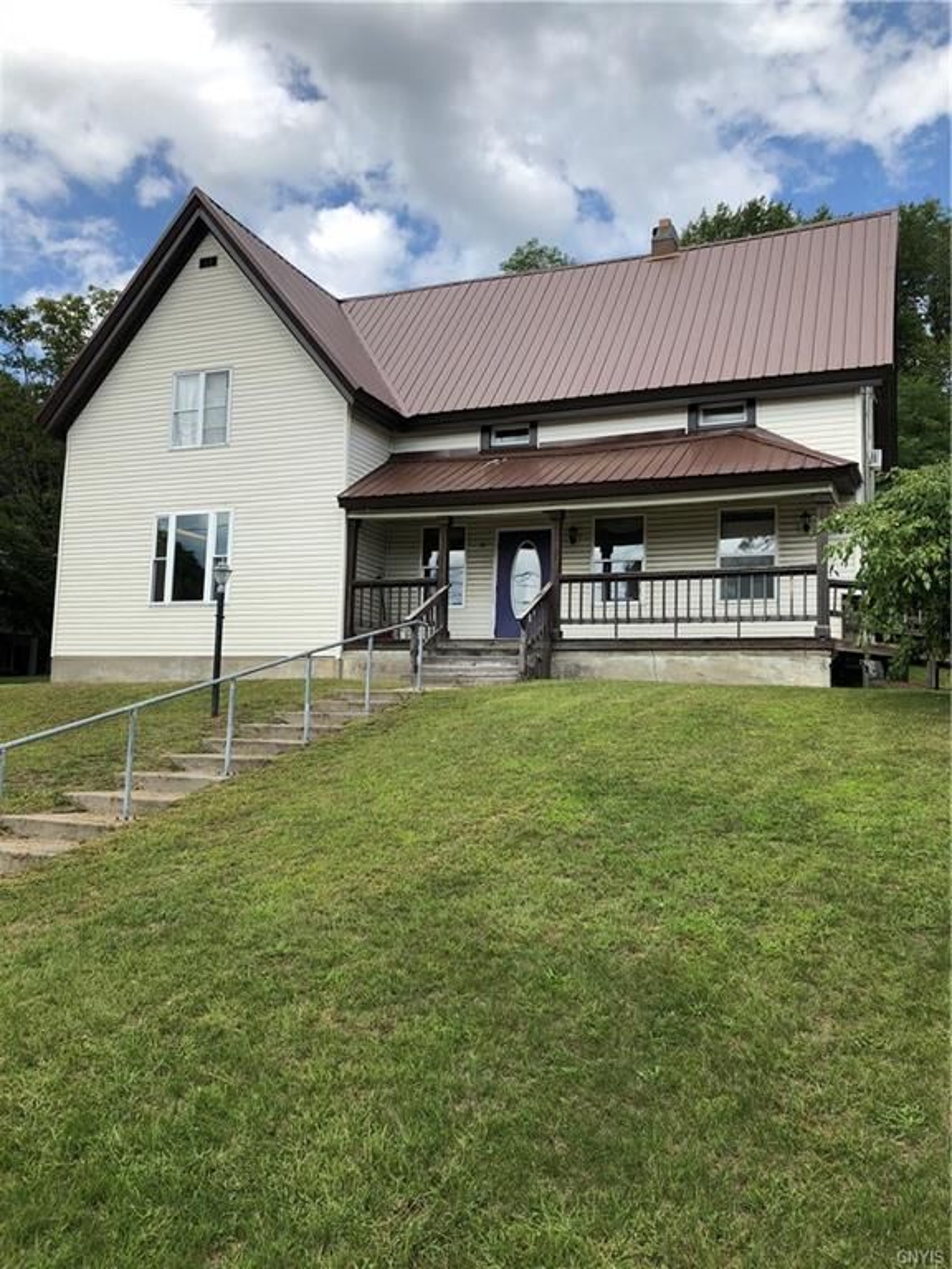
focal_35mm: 28
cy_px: 634
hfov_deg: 49.7
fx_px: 1027
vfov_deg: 63.4
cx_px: 476
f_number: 1.8
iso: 20
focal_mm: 3.99
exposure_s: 1/1279
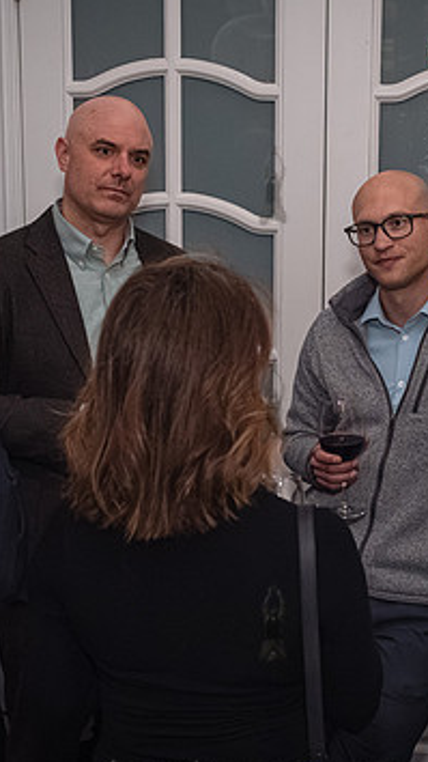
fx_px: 1332
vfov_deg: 31.9
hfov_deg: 18.1
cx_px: 319
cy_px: 420
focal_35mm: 66
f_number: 4.5
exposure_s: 1/320
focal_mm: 35
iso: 6400
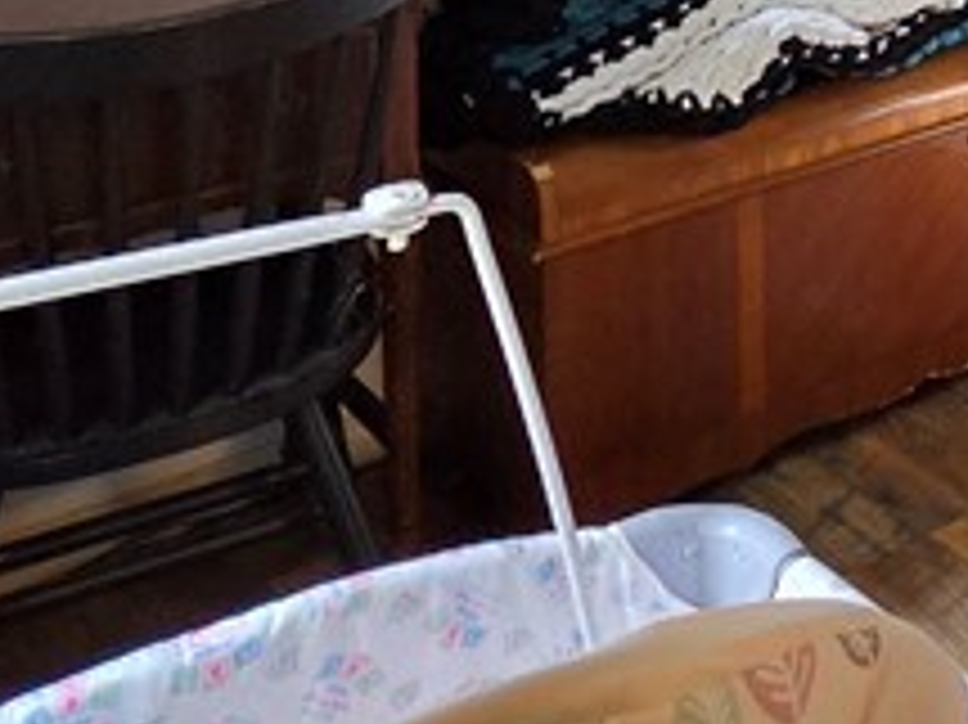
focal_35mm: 62
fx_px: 1733
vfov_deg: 19.3
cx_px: 1634
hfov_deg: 22.3
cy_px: -481
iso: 320
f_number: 2.2
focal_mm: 2.2
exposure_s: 1/60
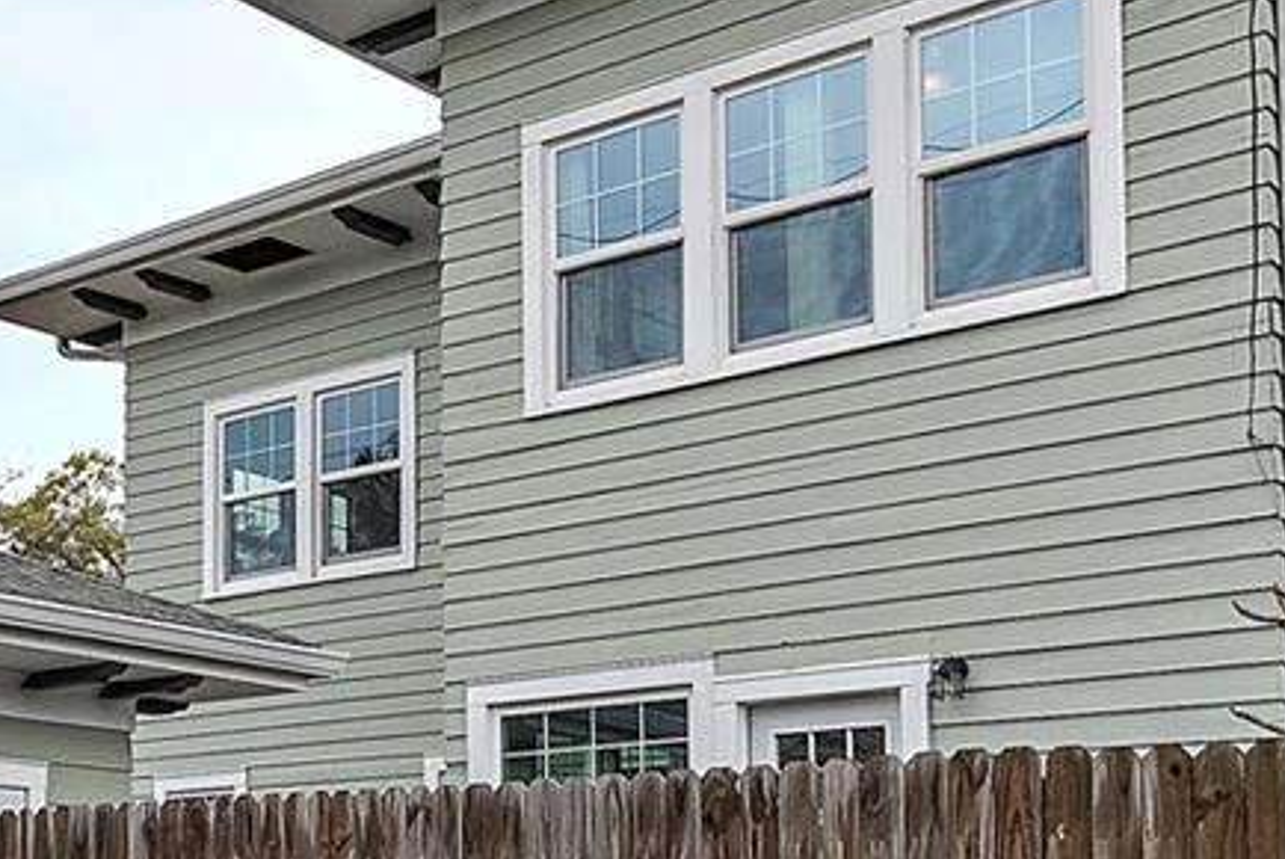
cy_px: 977
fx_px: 2107
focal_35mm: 59
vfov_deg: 21.7
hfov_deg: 31.5
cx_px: 21
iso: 1600
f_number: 10
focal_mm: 16
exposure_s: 1/1000
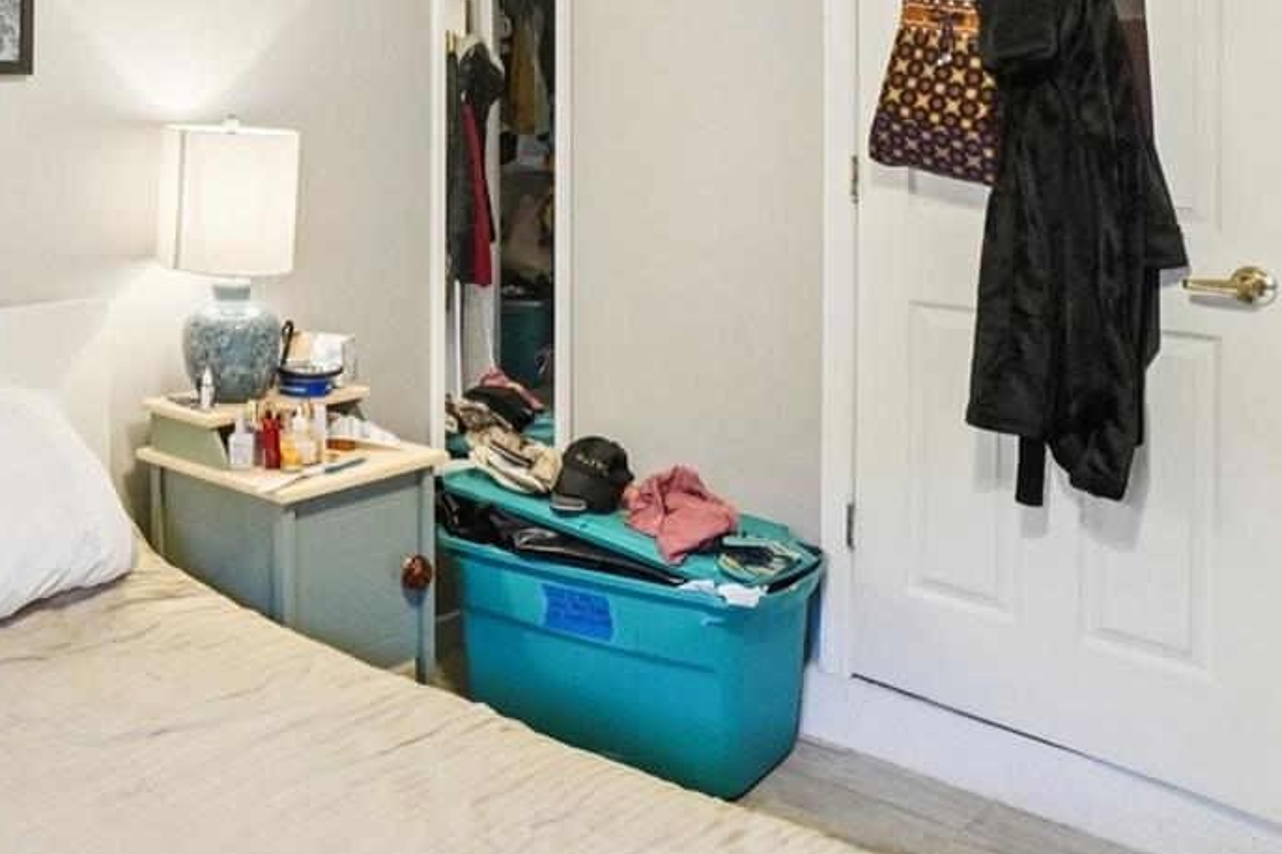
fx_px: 1246
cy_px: 159
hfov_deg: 48.7
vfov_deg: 36.4
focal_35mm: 35
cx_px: 131
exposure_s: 1/30
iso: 1000
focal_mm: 10
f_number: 8
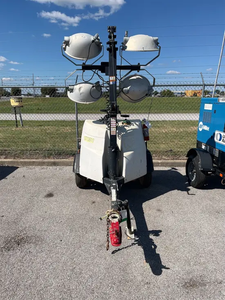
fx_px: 225
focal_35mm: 26
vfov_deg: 67.3
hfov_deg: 53.1
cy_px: 150
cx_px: 112
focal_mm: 5.1
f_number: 1.6
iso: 50
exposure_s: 1/4484
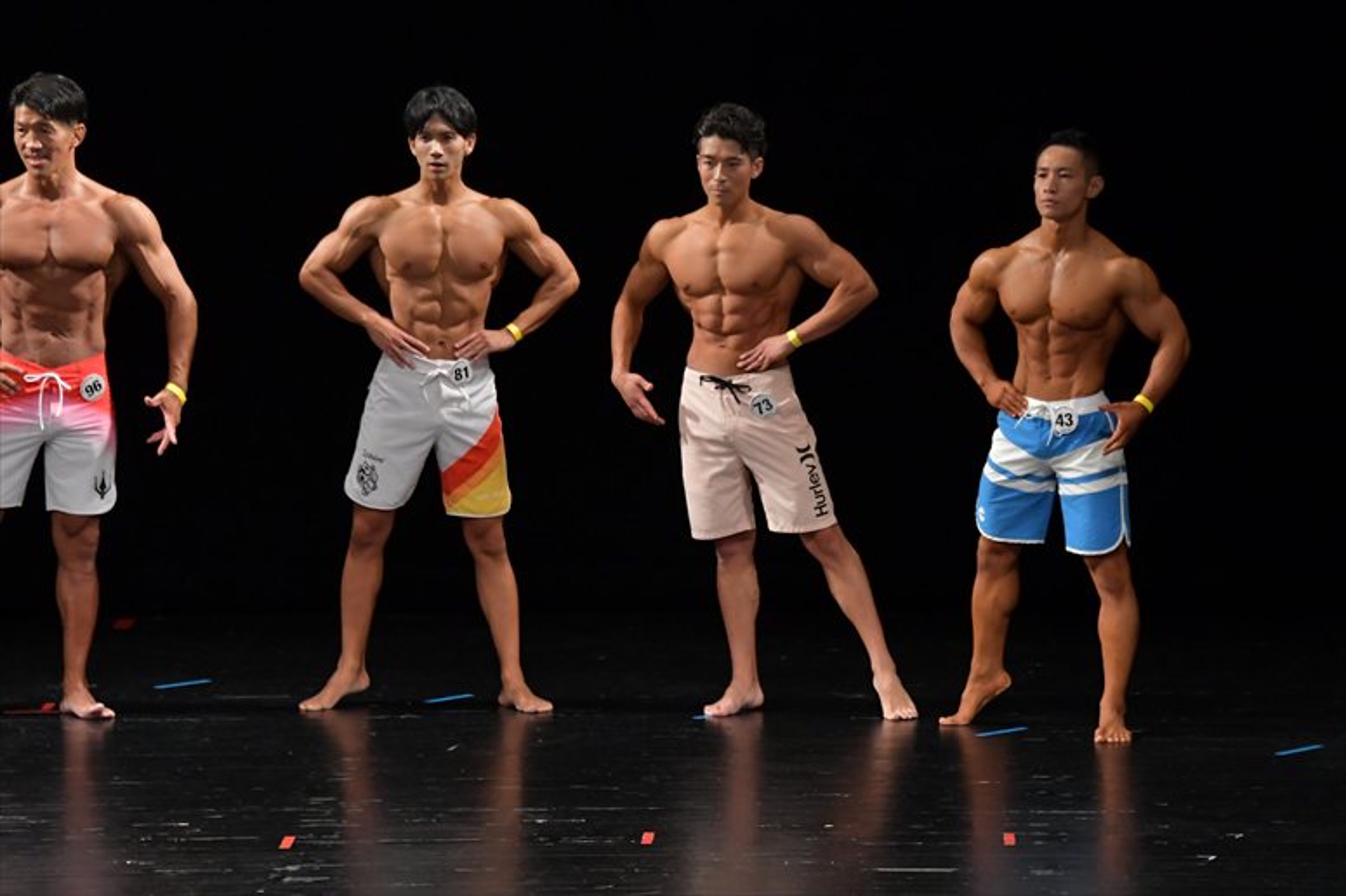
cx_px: 673
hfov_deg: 8.1
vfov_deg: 5.4
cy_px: 448
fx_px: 9530
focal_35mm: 255
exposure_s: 1/400
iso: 3200
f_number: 5.6
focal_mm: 170
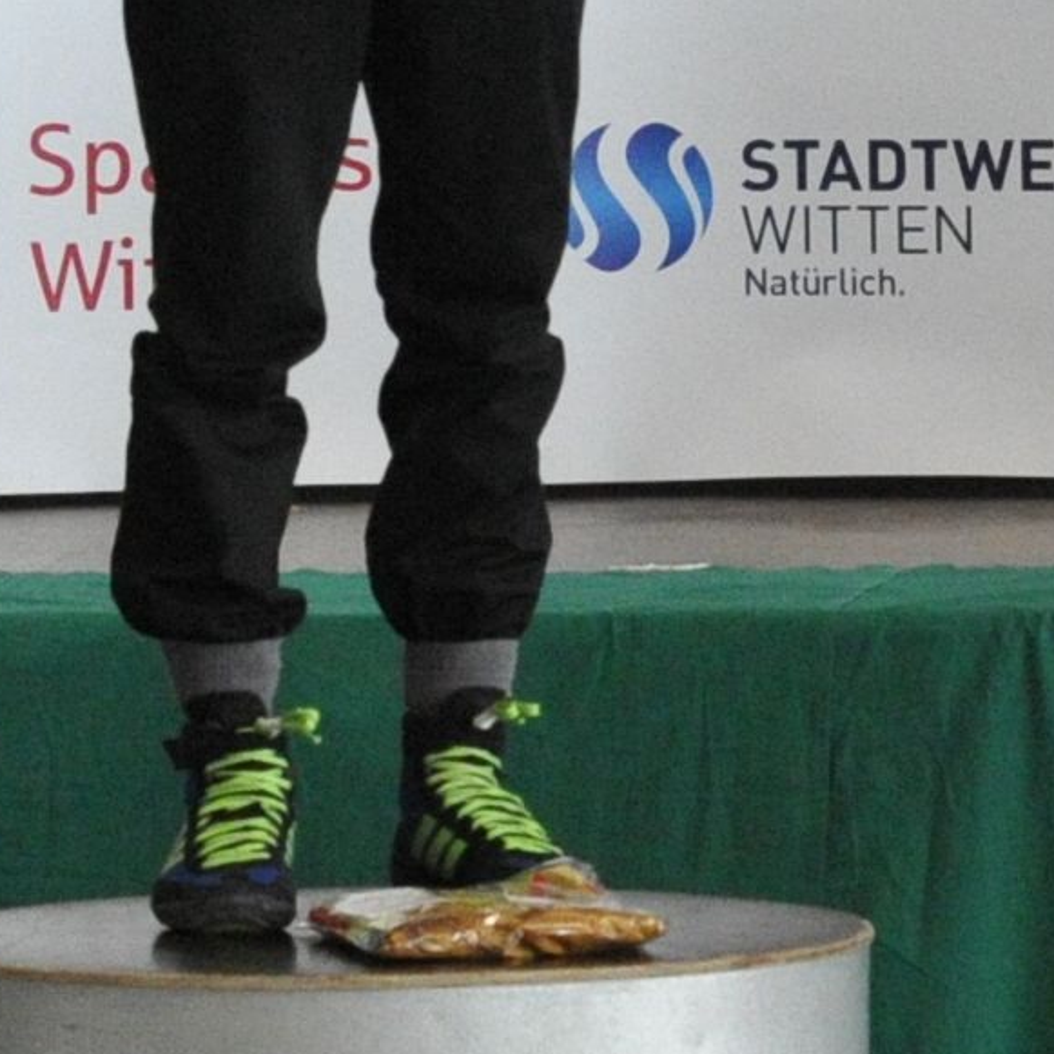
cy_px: 324
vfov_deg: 7.1
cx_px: 919
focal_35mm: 247
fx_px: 8509
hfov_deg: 7.1
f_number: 5
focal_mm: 50
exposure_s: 1/640
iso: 5000
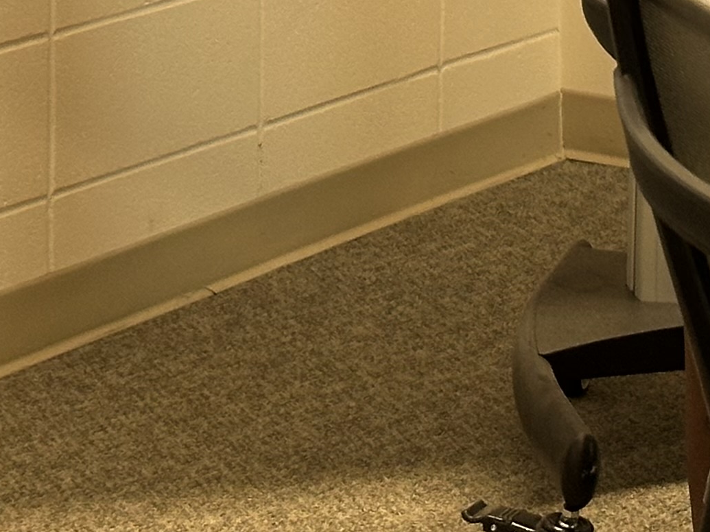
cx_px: 1214
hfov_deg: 10.1
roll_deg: -1.3
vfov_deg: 7.8
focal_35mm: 187
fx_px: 3835
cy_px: -306
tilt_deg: -8.2
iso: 64
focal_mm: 6.86
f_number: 1.78
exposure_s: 1/60
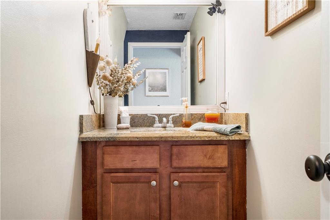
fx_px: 275
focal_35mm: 30
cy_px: 110
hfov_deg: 61.9
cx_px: 165
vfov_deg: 43.6
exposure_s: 1/4
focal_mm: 30
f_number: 11
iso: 640
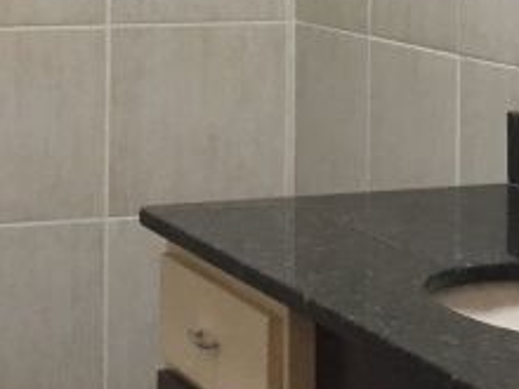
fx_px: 2024
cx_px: 335
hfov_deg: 14.6
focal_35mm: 135
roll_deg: -1.6
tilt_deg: -1.0
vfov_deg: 10.7
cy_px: -108
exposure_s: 1/20
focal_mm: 4.15
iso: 250
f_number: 2.2
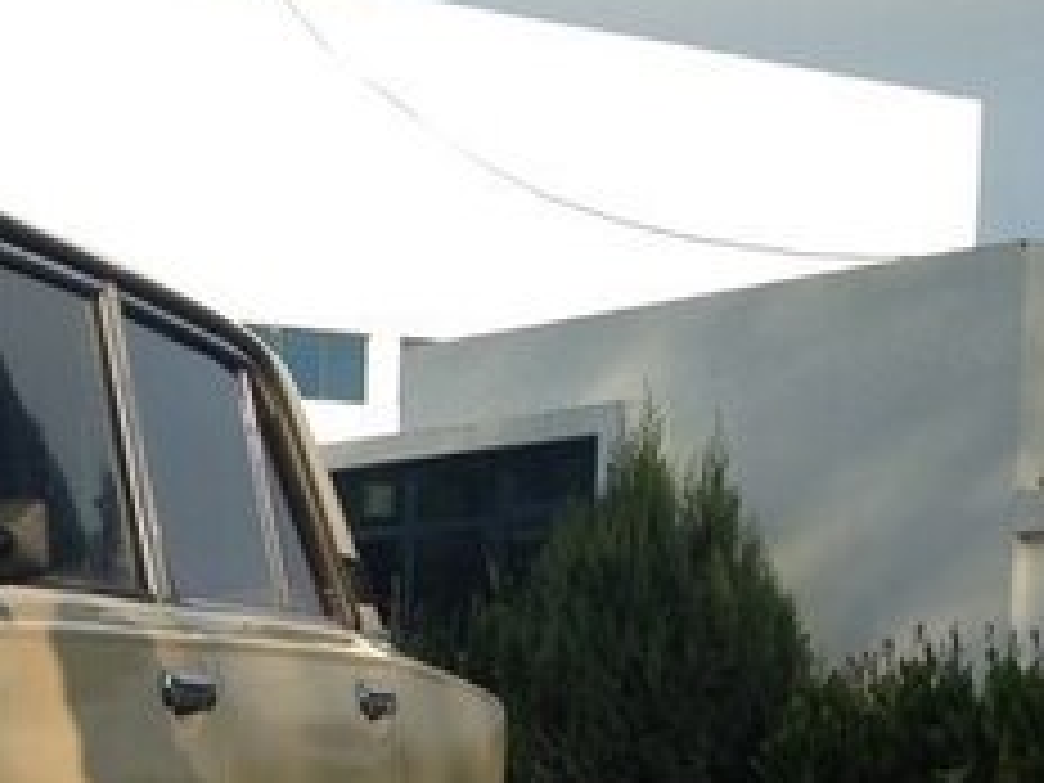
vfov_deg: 15.0
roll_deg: +1.9
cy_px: 1010
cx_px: -324
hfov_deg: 19.2
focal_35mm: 94
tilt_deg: -5.3
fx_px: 2835
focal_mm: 4.12
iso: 50
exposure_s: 1/775
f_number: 2.4
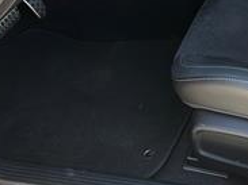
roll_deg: -1.0
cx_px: 312
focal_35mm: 91
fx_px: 652
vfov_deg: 15.0
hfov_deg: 20.0
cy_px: -92
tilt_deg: -25.3
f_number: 1.6
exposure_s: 1/179
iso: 50
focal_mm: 5.96
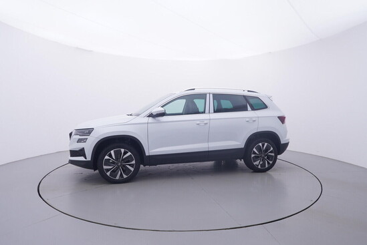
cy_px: 122
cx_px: 184
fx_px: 230
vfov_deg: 56.2
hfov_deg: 77.3
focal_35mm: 22
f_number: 5
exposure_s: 1/80
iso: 200
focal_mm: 15
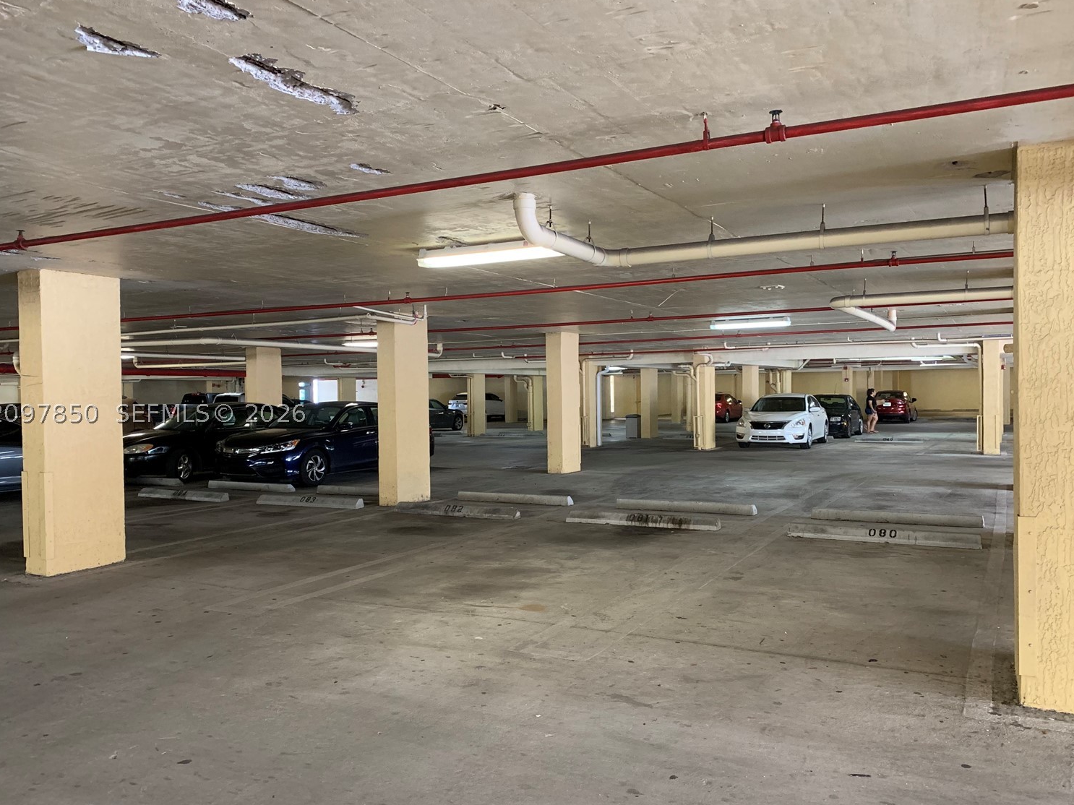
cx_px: 528
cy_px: 413
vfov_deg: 49.7
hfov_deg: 63.4
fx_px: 869
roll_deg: -1.3
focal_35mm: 28
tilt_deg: -0.9
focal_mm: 4.25
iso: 250
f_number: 1.8
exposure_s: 1/60
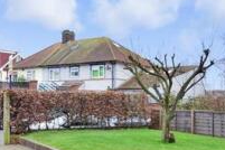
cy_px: 101
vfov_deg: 27.3
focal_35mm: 49
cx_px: 114
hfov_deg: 40.3
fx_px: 306
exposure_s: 1/160
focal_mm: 10
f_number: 7.1
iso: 400
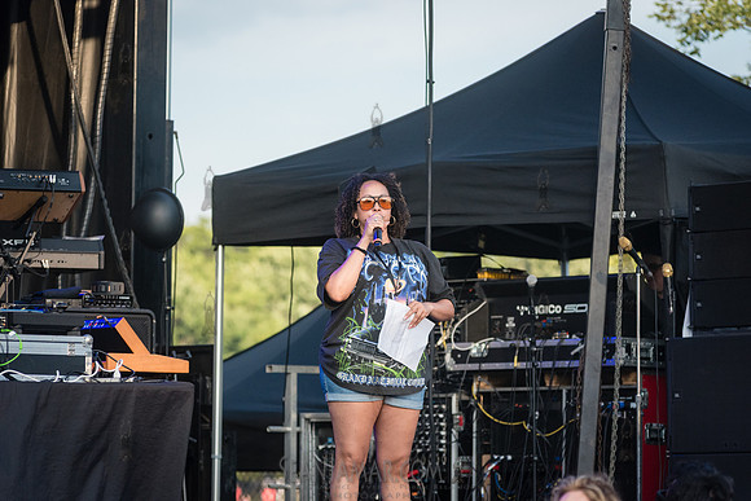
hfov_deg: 12.1
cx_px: 376
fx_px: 3547
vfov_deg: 8.1
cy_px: 250
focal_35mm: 170
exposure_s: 1/3200
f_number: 4.5
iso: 2000
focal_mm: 170
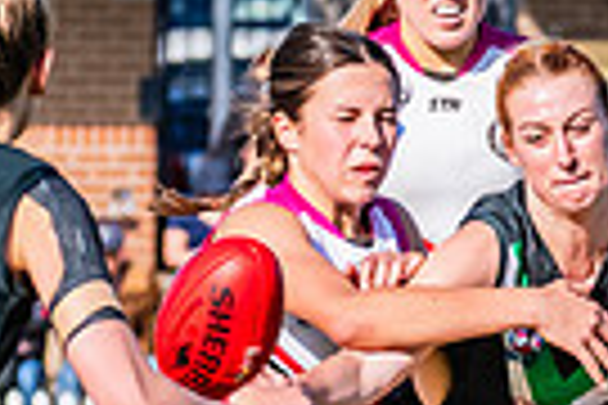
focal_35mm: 1656
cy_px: 584
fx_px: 27966
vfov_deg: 0.8
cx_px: 435
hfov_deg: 1.2
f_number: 10
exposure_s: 1/1600
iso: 800
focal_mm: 240
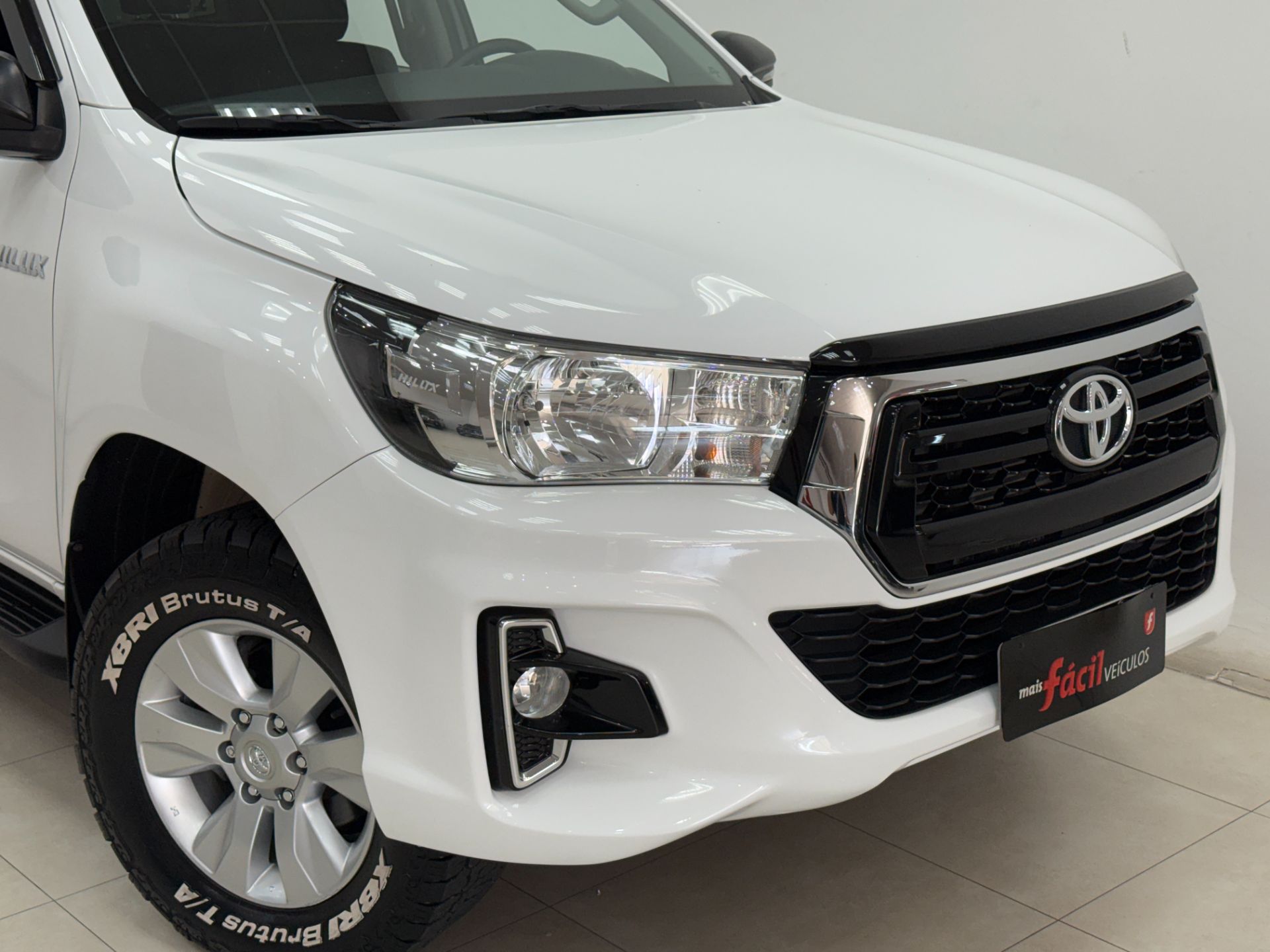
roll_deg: +0.6
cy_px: 476
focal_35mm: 48
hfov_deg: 39.7
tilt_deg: -15.1
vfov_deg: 30.3
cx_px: 635
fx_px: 1761
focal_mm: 6.76
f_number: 1.78
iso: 80
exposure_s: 1/233
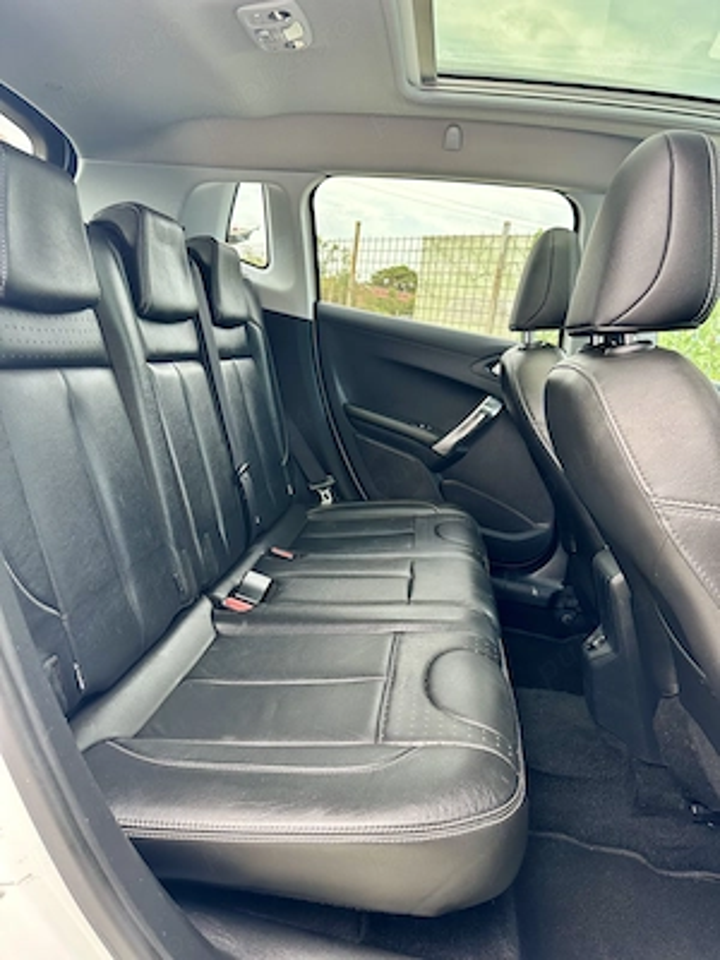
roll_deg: -8.4
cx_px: 360
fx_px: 666
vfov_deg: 71.6
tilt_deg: -11.1
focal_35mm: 24
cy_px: 480
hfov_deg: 56.8
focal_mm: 6.86
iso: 100
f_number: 1.78
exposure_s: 1/136
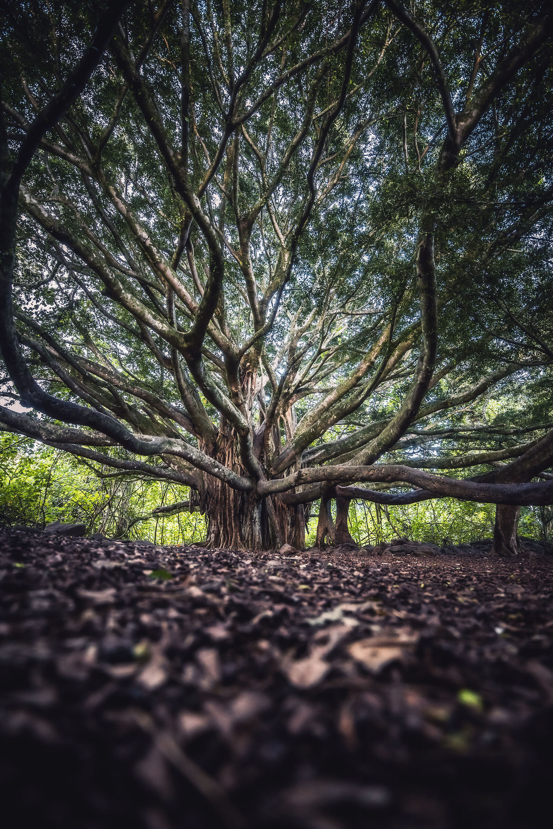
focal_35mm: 17
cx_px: 276
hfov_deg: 70.5
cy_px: 414
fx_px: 391
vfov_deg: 93.3
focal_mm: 17
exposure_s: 1/100
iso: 1250
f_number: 2.8
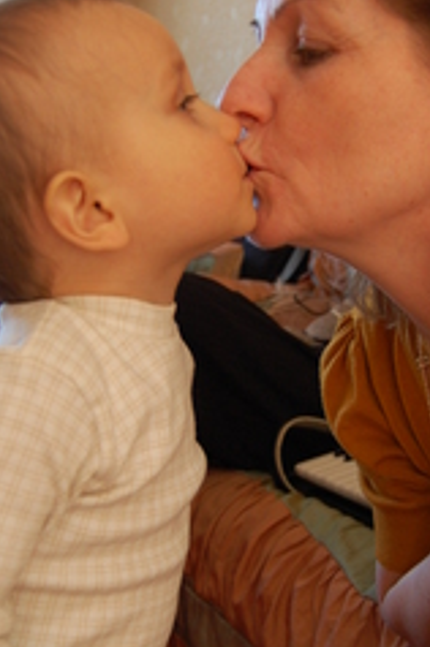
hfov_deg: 26.4
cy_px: 310
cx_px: 249
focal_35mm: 51
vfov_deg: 38.9
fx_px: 916
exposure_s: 1/60
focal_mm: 18
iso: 400
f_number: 4
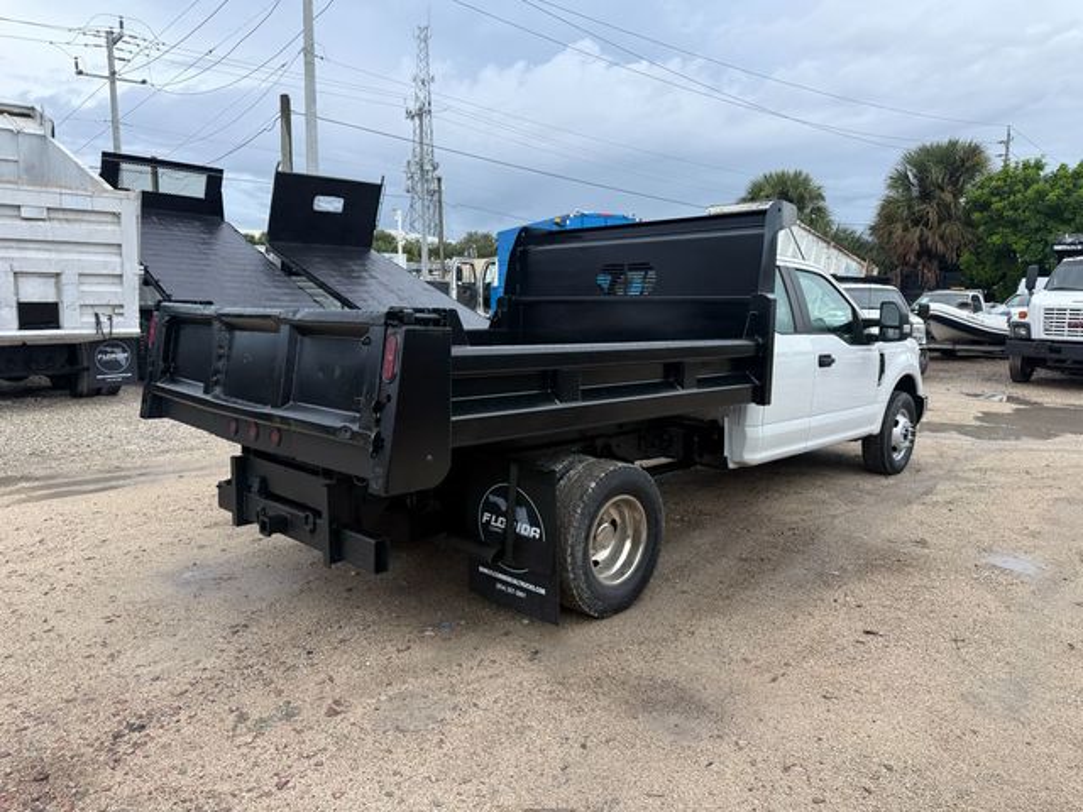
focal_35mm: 24
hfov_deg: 71.6
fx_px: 751
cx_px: 542
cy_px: 406
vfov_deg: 56.8
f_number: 1.78
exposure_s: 1/1091
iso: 80
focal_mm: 6.76
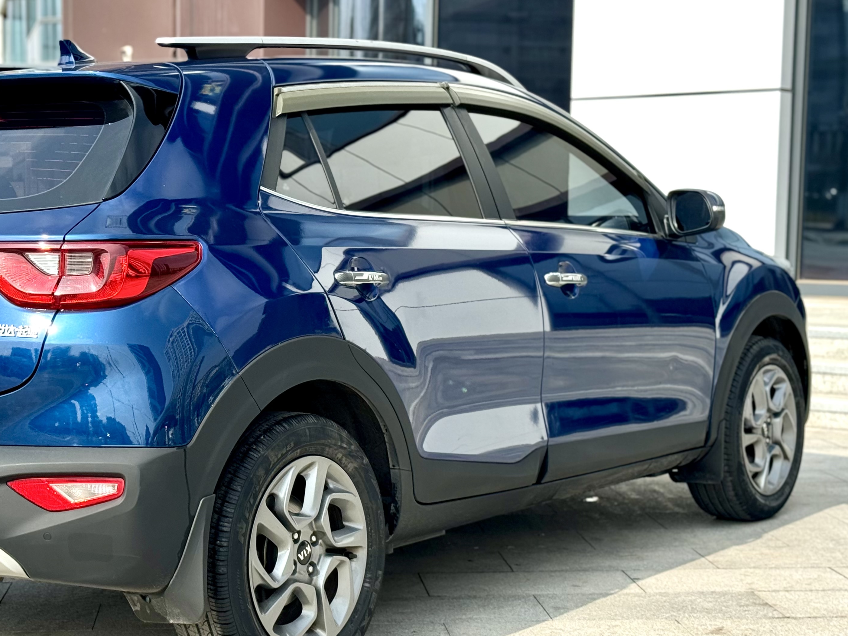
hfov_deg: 27.9
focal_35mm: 69
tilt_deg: -4.3
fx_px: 1690
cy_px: 349
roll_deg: -0.7
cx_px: 249
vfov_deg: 21.3
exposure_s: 1/2513
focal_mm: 6.76
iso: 64
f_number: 1.78
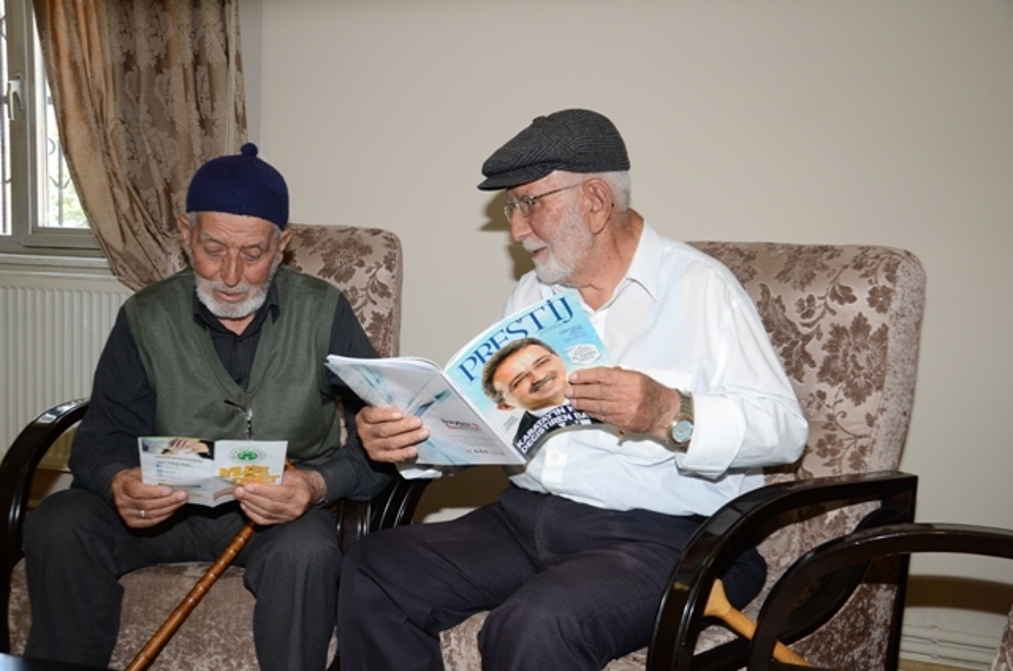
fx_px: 1011
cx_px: 506
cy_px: 336
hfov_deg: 53.2
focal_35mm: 36
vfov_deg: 36.7
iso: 250
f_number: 5
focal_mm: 24
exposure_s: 1/60
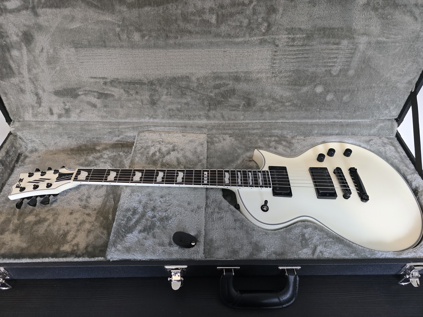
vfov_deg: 58.9
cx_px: 212
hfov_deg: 73.9
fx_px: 281
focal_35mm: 23
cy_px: 158
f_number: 1.7
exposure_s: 1/60
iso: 640
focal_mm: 6.3
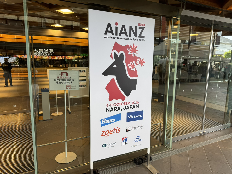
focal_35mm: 24
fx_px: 161
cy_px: 87
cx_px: 116
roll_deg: -0.5
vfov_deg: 56.8
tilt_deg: -8.8
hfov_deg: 71.6
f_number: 1.78
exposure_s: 1/121
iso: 80
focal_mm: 6.76
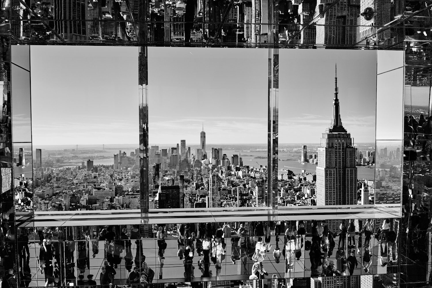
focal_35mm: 35
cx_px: 216
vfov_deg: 37.9
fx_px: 420
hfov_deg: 54.4
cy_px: 144
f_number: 8
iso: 100
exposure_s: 1/640
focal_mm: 35
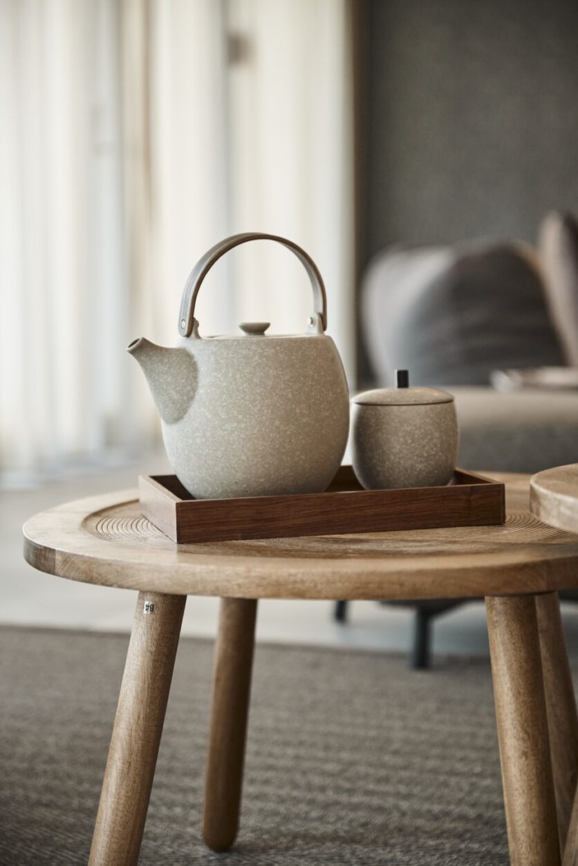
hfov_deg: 19.5
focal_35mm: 70
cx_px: 289
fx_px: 1686
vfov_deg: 28.8
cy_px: 433
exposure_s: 1/200
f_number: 2.8
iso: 640
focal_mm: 70
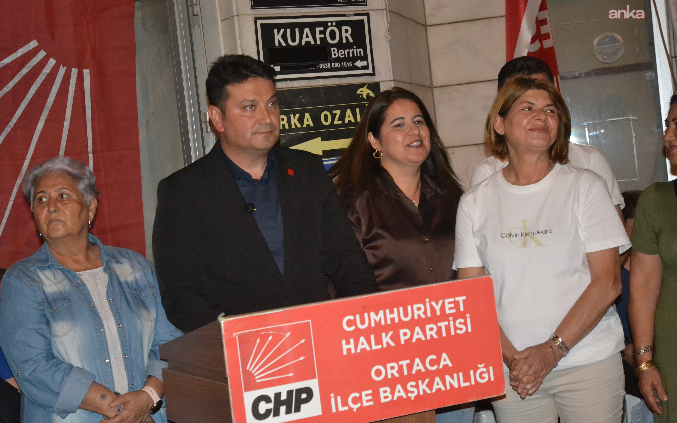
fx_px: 1476
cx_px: 339
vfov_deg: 16.3
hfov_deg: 25.8
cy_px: 196
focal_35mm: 80
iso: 3200
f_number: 4.5
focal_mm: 52
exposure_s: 1/60
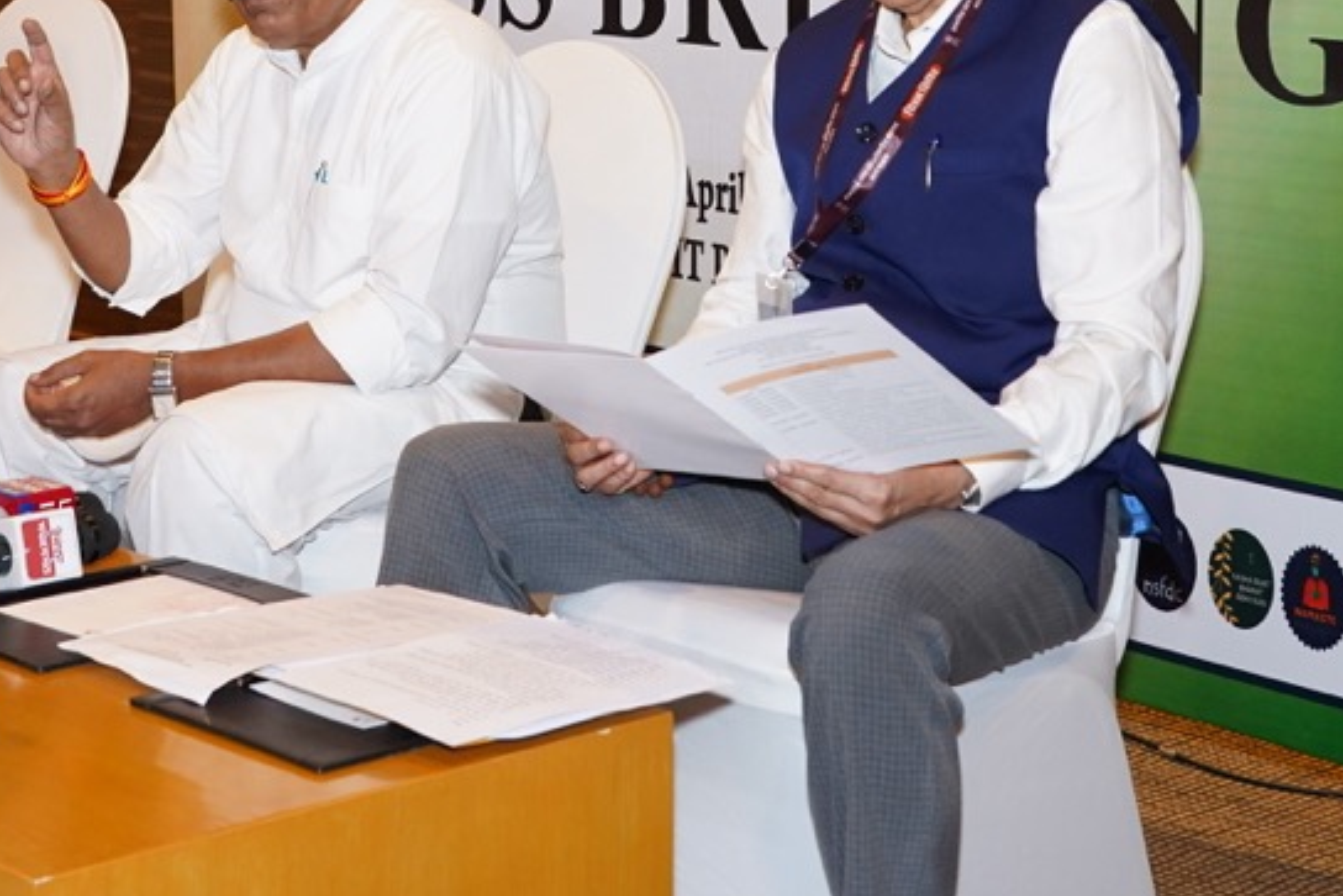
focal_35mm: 80
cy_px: -137
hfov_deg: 25.2
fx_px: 2985
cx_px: 449
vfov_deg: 16.5
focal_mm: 34
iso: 2000
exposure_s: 1/125
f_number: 5
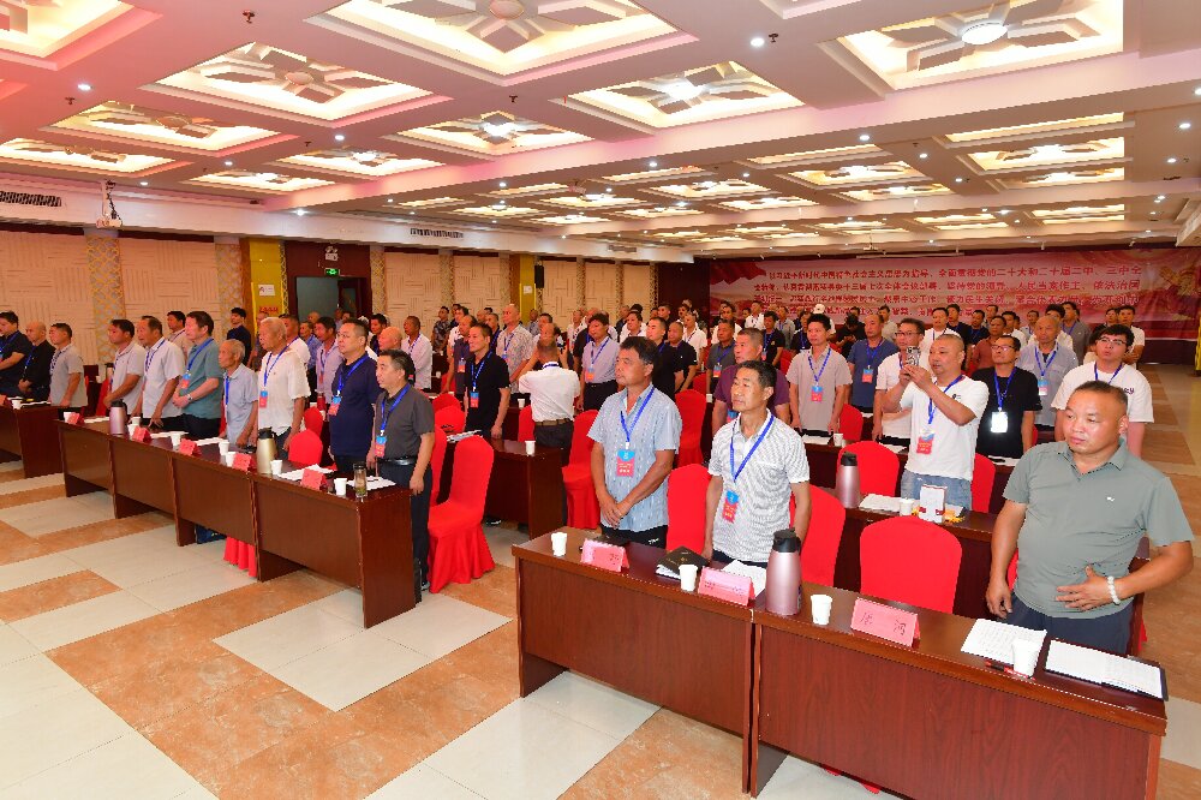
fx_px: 734
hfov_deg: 78.6
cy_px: 400
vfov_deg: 57.2
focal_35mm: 22
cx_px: 600
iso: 1000
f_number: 8
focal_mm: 22
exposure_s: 1/20
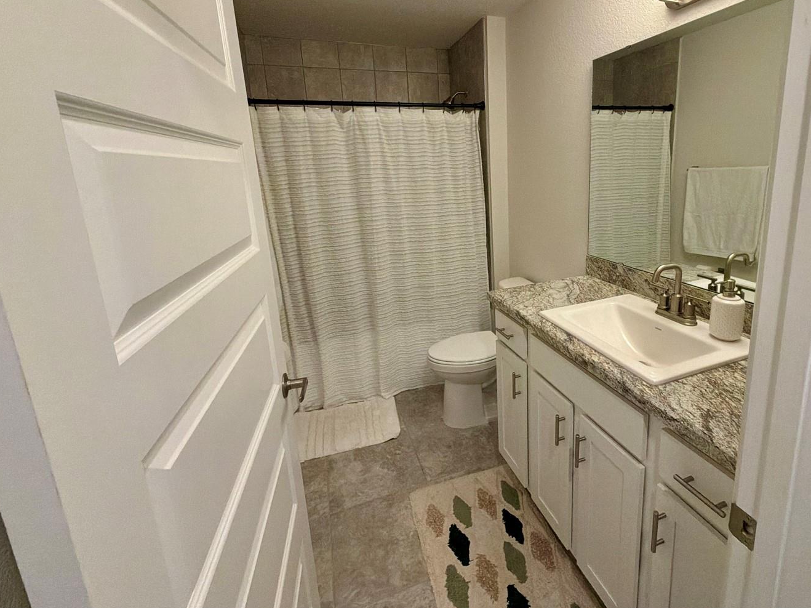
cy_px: 247
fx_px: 398
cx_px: 466
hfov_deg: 90.4
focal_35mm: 17
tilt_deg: -10.1
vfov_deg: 74.0
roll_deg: +1.6
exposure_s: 1/120
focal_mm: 2.22
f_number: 2.2
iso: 320
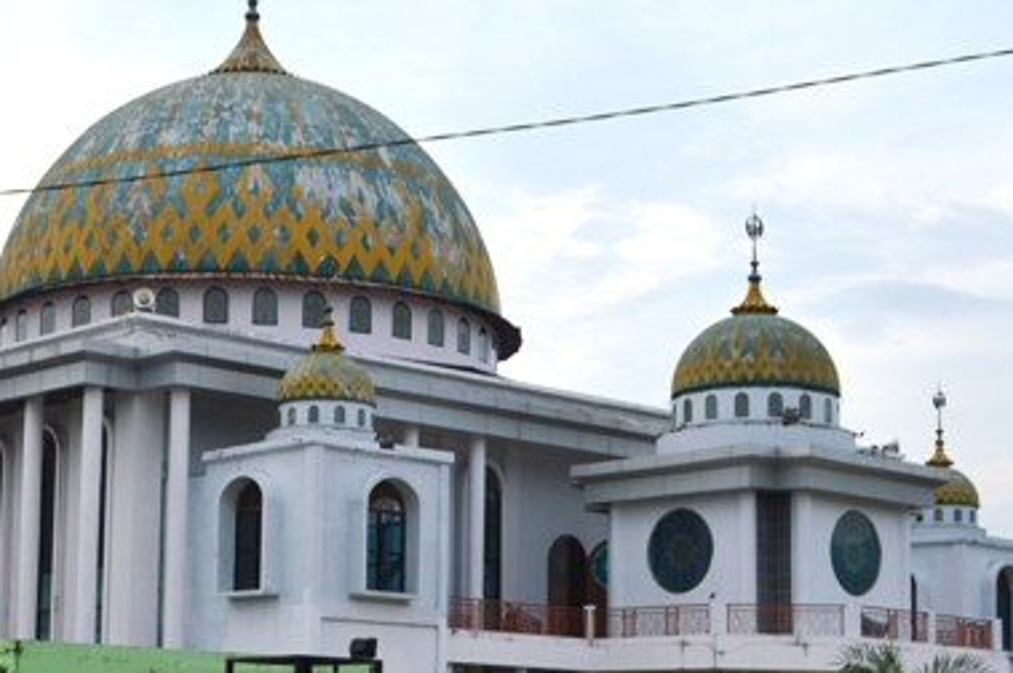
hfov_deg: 27.4
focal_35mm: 73
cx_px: 278
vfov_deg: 18.5
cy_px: 485
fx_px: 2052
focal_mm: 24
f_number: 5
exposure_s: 1/320
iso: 110
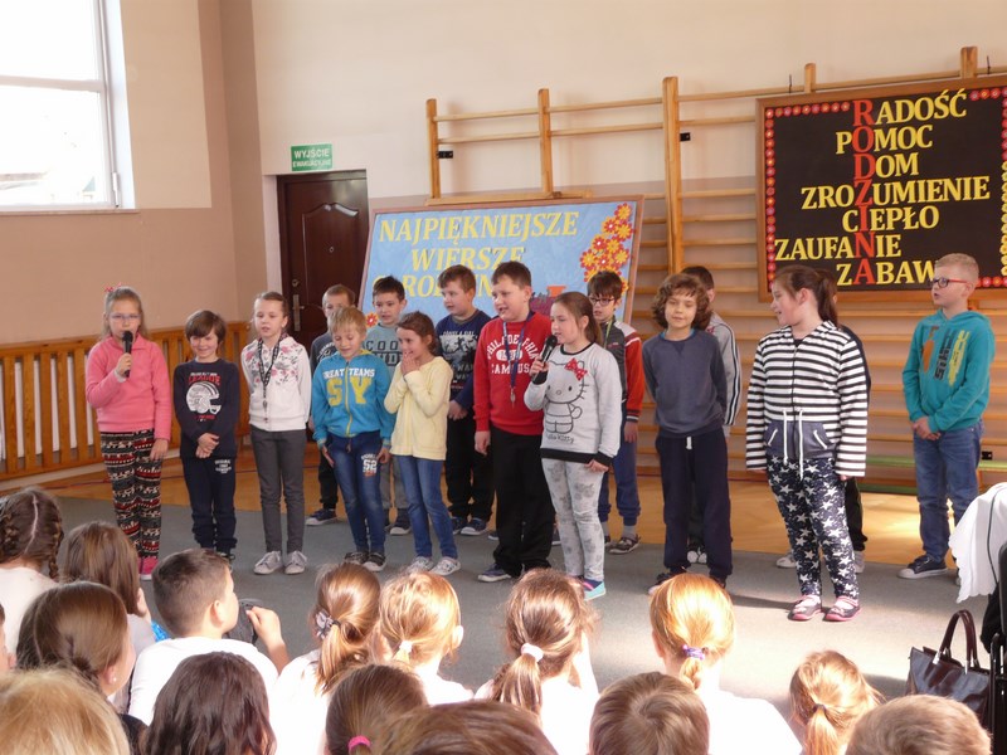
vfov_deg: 25.2
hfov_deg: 33.2
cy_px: 378
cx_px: 504
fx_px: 1687
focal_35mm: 58
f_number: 3.2
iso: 100
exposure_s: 1/50
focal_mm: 9.5
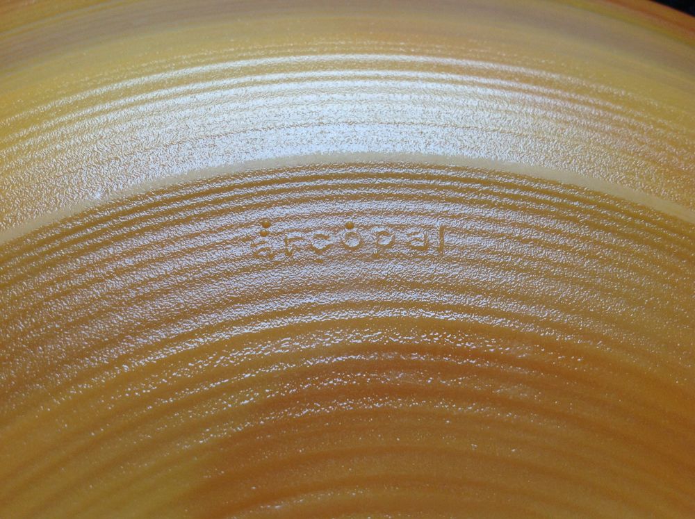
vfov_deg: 40.6
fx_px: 702
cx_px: 348
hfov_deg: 52.7
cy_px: 260
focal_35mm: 35
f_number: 2.4
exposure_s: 1/15
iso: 100
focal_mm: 4.28
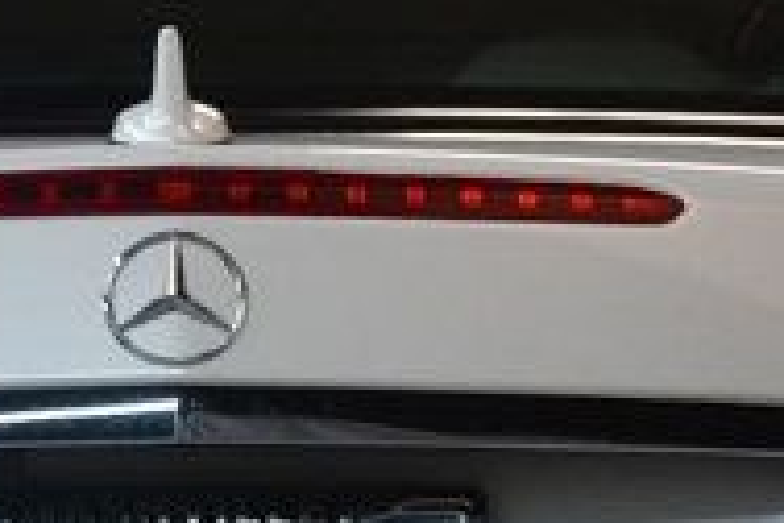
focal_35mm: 244
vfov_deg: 5.6
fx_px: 5313
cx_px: 203
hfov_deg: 8.4
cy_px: 780
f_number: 4
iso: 900
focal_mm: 30
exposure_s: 1/125
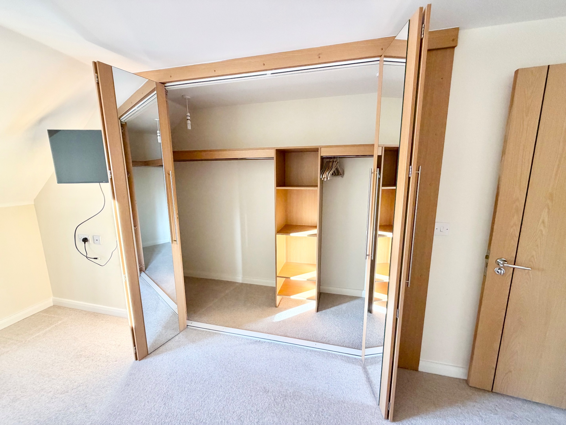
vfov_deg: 85.7
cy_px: 212
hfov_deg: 102.1
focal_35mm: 14
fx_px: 229
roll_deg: +0.7
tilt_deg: -9.4
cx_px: 283
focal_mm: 2.22
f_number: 2.2
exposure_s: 1/121
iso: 250
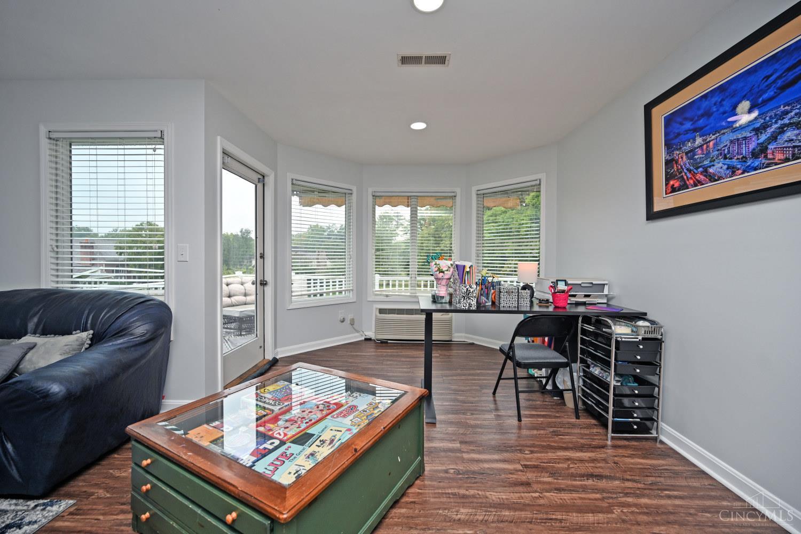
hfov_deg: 104.3
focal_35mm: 14
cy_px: 267
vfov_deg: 81.2
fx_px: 311
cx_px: 400
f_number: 4.5
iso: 200
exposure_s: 1/80
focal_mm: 14
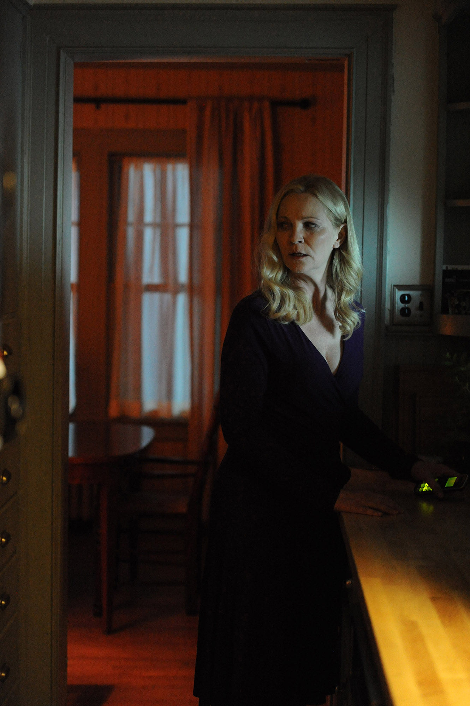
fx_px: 1372
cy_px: 353
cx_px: 235
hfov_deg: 19.4
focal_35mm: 70
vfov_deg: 28.9
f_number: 2.8
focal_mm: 70
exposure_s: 1/80
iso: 5000
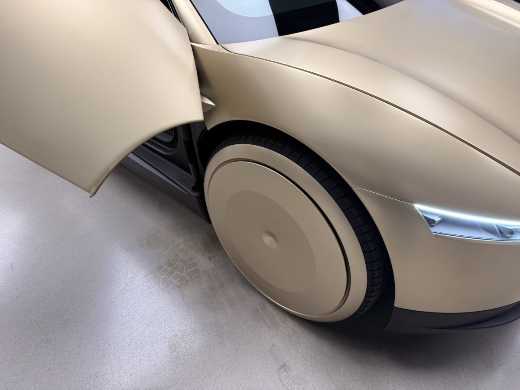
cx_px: 260
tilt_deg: -36.3
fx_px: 361
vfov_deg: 56.8
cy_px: 195
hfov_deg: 71.6
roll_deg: +2.8
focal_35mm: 24
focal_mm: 6.76
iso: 125
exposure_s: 1/121
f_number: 1.78
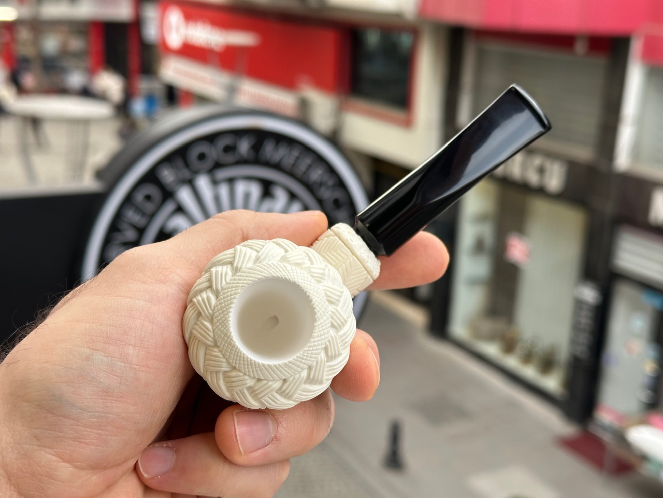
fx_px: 919
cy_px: 249
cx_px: 332
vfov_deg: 30.3
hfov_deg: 39.7
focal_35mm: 48
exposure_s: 1/303
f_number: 1.78
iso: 64
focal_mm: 6.86
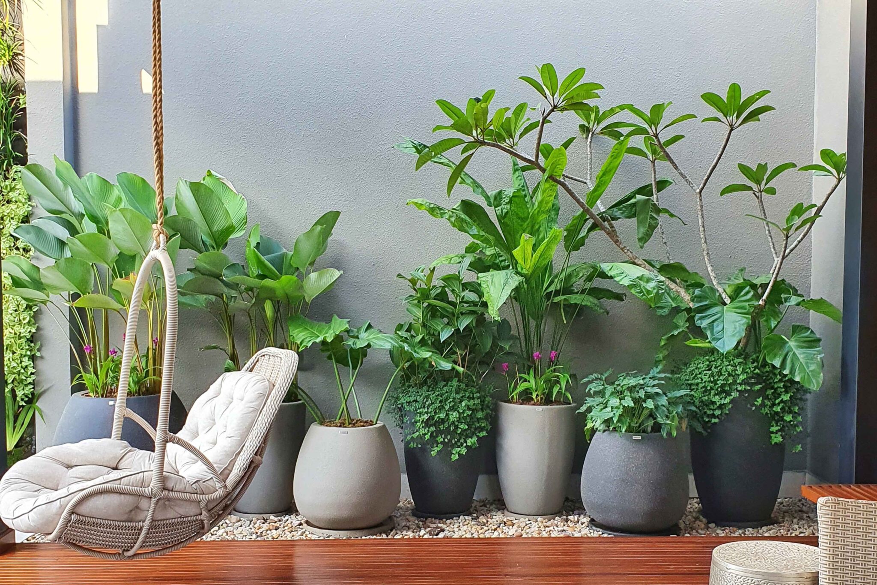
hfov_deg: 41.1
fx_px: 1169
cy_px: 292
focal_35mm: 48
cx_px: 438
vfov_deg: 28.1
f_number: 4
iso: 80
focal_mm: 32
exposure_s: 1/250
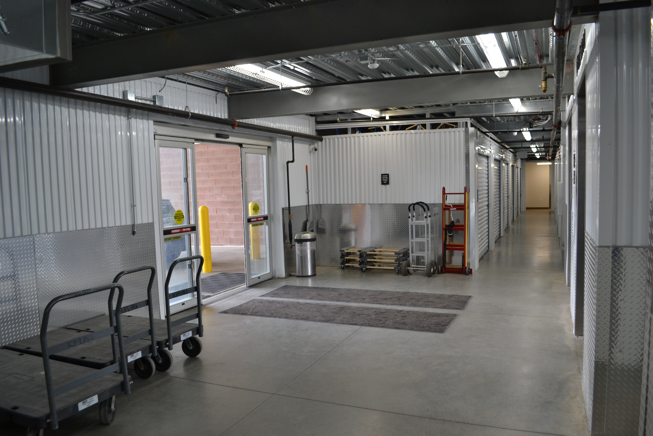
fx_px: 490
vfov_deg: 47.9
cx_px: 326
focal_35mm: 27
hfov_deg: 67.4
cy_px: 218
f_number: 5
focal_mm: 18
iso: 400
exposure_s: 1/100
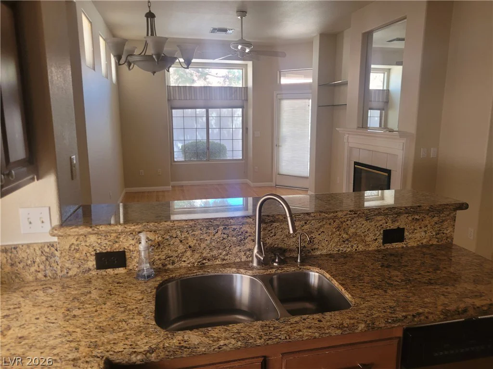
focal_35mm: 26
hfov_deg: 67.3
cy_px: 184
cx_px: 246
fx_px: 370
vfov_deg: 53.1
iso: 160
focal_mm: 5.4
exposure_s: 1/40
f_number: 1.8
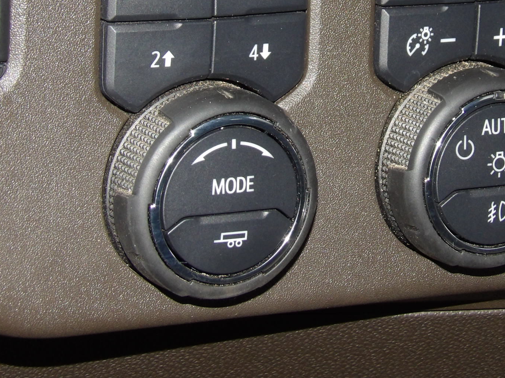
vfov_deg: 7.6
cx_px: 339
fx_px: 2830
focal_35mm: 194
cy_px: 68
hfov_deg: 10.2
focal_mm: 18.2
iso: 200
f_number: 4.2
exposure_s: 1/100
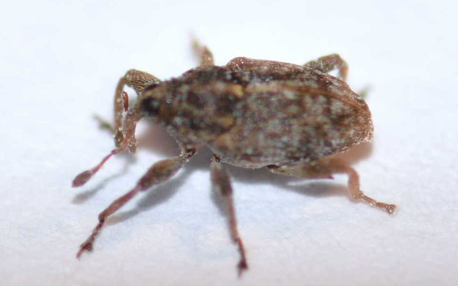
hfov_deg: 13.6
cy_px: 144
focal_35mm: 154
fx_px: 1923
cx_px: 229
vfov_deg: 8.5
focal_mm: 100
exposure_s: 1/30
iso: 100
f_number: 14
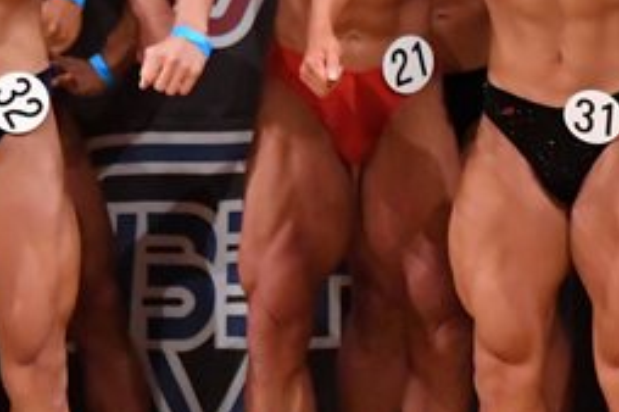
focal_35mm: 824
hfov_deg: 2.5
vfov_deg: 1.7
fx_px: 14159
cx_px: 603
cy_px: 178
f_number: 5.6
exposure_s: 1/400
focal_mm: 180
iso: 10000
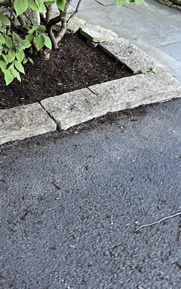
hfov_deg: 23.3
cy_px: 77
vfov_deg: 38.0
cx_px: -21
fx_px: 410
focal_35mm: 52
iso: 500
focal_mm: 5.7
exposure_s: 1/46
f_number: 1.5
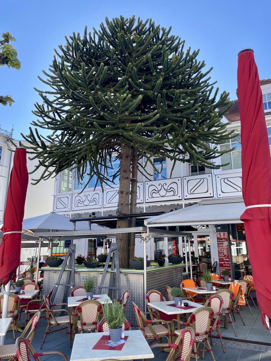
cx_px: 136
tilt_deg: +15.5
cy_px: 180
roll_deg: +0.6
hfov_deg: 53.1
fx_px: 271
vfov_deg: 67.3
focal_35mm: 26
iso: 32
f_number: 1.6
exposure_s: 1/888
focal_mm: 4.2
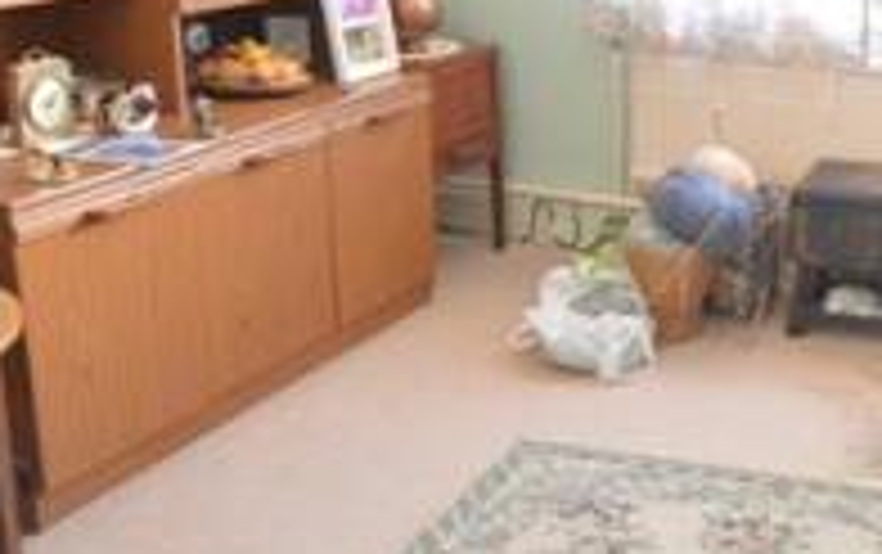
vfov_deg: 25.2
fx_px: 1227
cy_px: 149
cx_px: 1026
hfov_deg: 33.2
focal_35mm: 51
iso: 640
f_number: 3.5
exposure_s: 1/15
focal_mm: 10
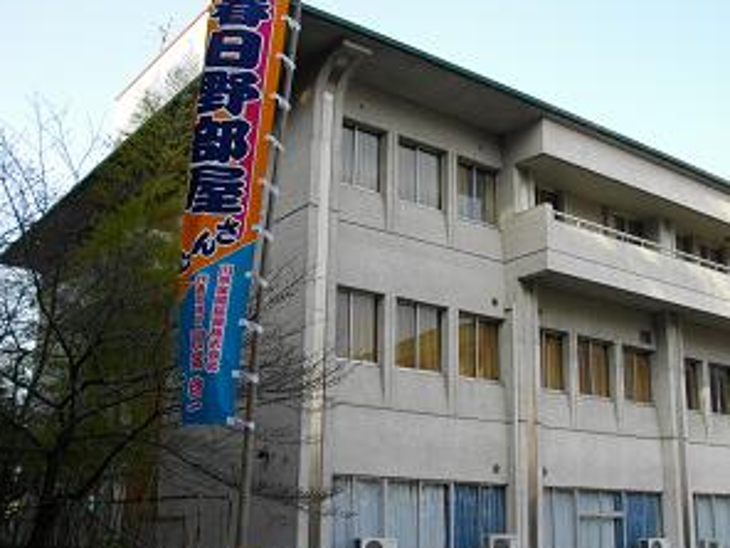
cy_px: 254
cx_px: 425
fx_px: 886
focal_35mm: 42
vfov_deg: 34.3
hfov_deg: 44.6
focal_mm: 5.7
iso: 100
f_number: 2.9
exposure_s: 1/500
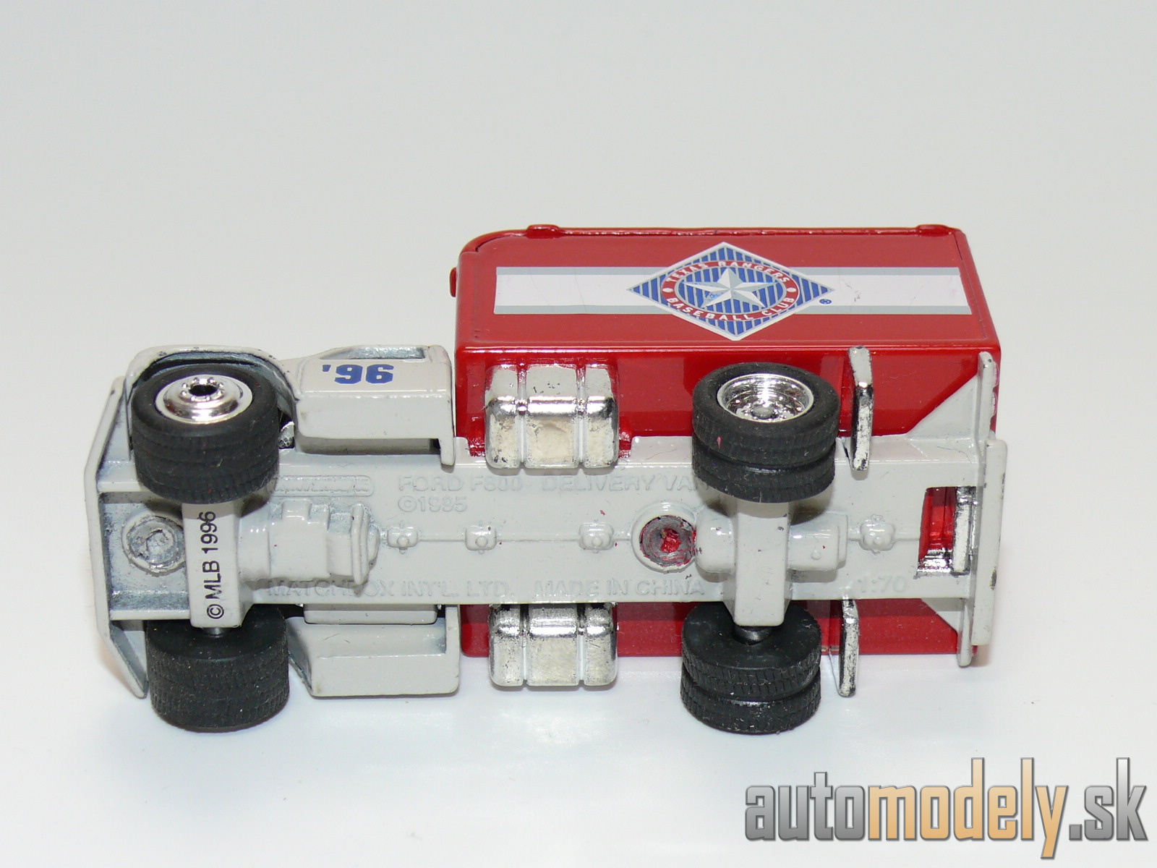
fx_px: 2908
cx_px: 578
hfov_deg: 22.5
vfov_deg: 17.0
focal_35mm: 87
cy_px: 434
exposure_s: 1/30
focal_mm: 12.3
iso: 100
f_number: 4
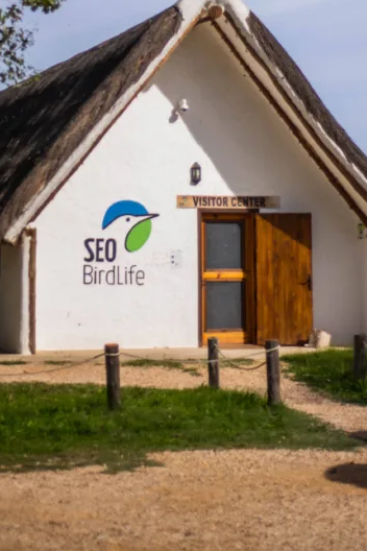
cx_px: 121
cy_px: 56
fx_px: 1483
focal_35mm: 97
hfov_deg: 14.1
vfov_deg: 20.6
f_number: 1.8
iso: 160
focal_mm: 50
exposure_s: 1/8000
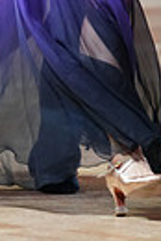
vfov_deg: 3.7
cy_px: -178
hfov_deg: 2.5
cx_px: 49
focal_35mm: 559
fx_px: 3740
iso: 2000
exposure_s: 1/500
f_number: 2.8
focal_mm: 125
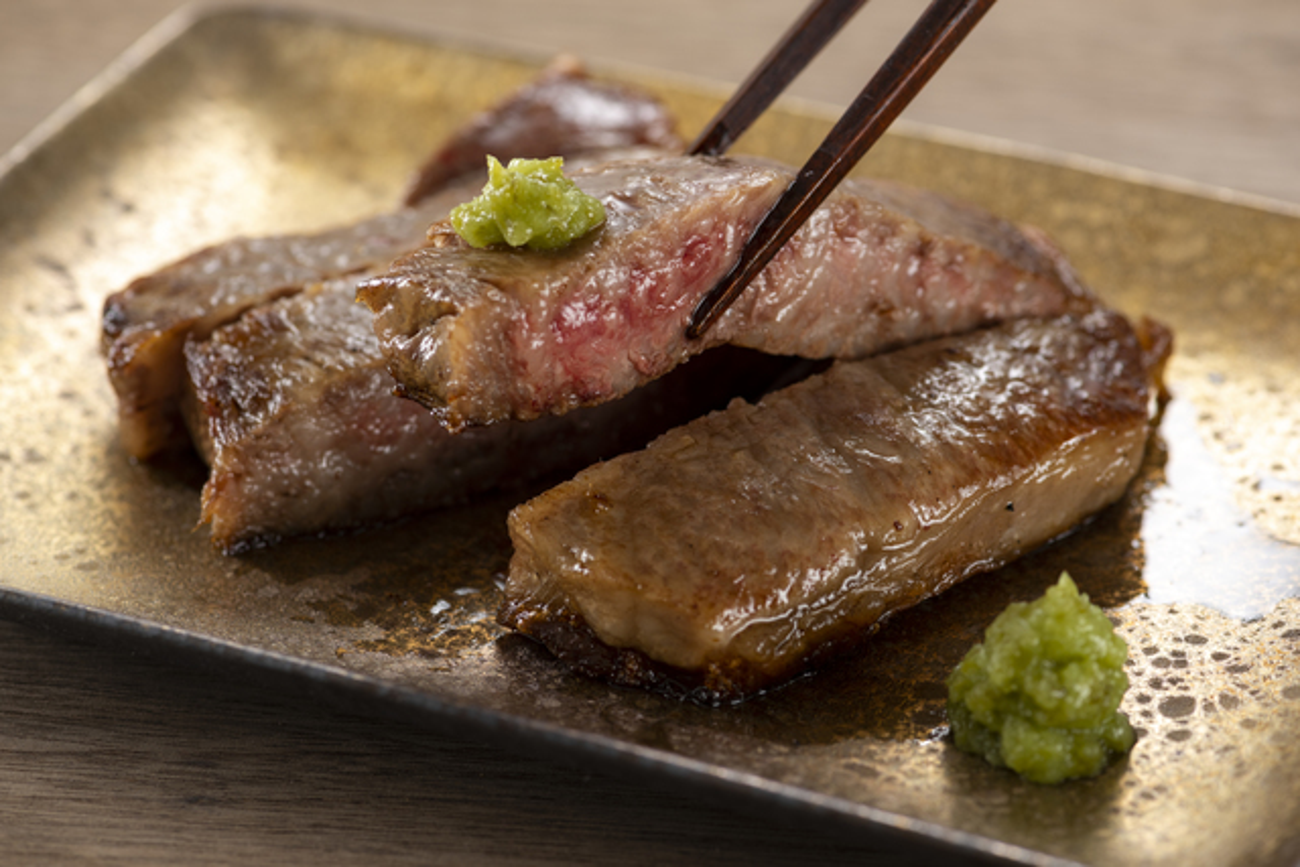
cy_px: 434
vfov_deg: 13.0
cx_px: 650
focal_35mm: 105
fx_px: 3792
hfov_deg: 19.5
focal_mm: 105
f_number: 8
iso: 100
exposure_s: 1/125
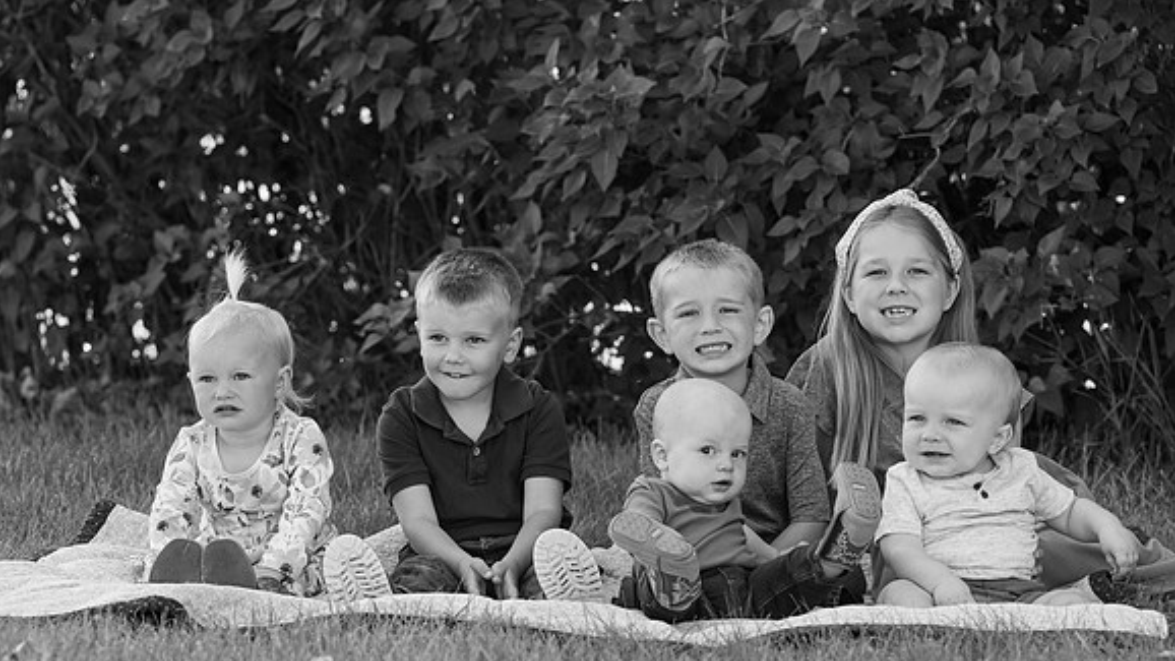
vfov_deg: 7.4
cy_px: 322
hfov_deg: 13.2
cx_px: 588
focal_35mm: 163
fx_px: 5078
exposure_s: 1/250
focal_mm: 155
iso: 500
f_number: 6.3
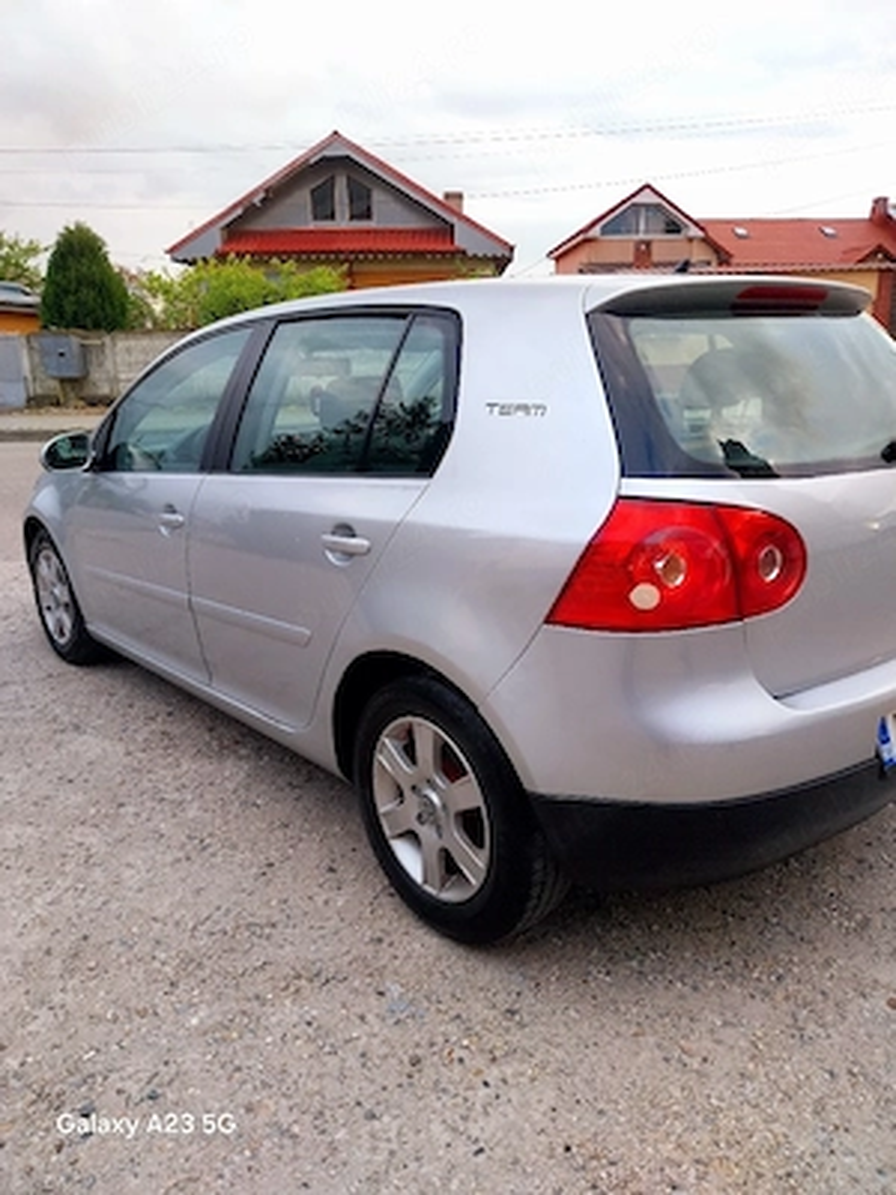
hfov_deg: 53.1
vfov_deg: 67.3
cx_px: 448
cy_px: 598
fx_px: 897
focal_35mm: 26
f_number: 1.8
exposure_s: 1/50
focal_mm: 4
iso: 32
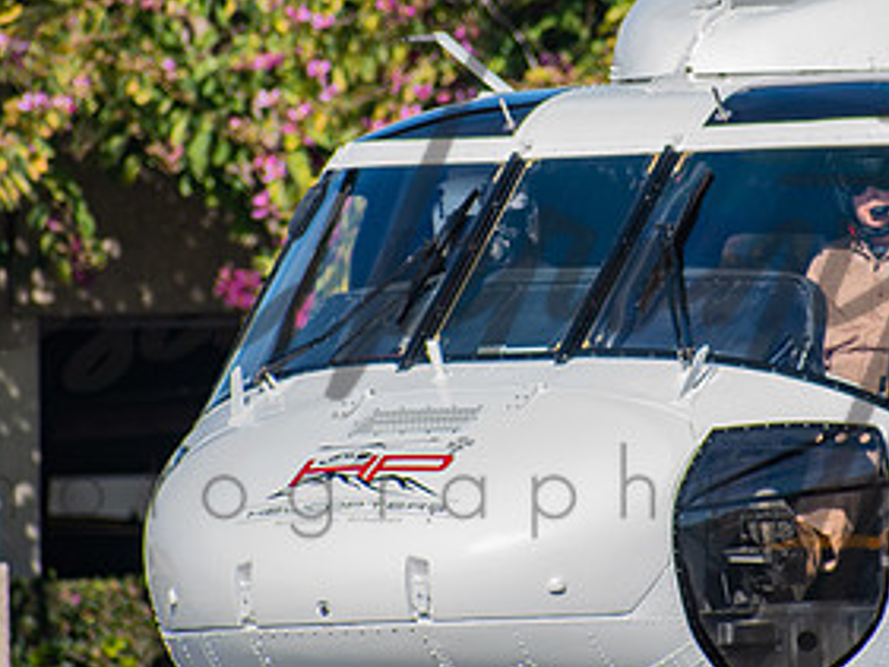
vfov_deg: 1.6
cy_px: 254
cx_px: 595
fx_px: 24023
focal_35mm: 935
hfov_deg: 2.1
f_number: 6.3
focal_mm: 300
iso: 100
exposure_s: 1/320
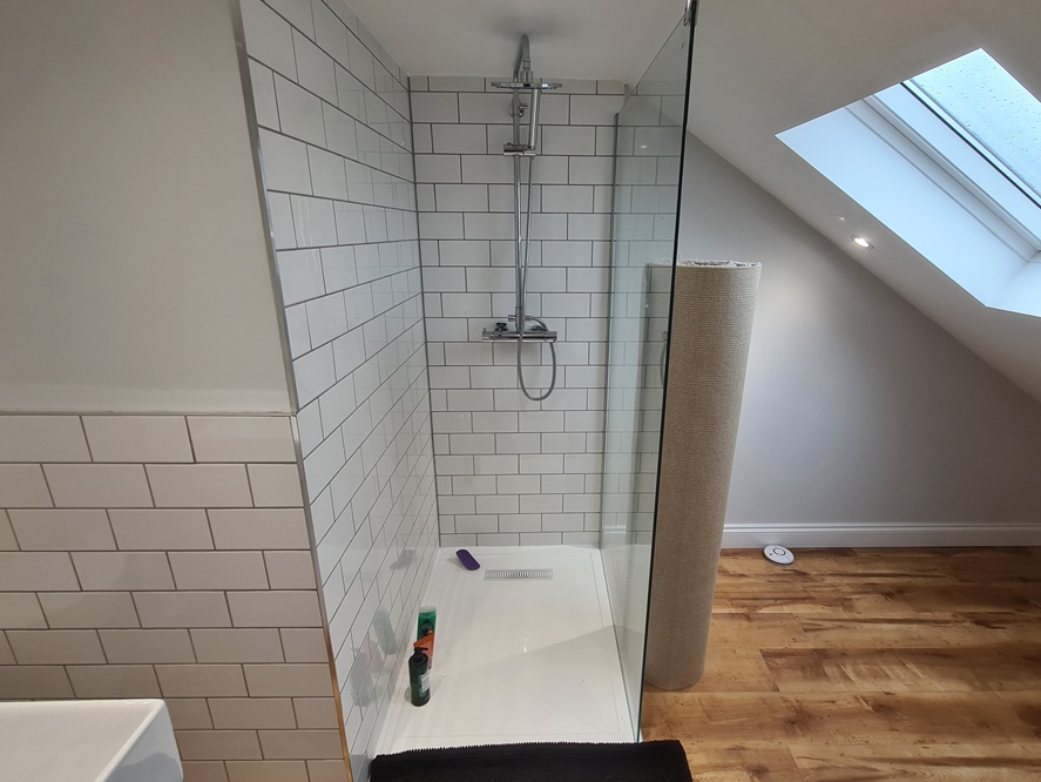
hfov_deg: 98.0
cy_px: 386
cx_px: 555
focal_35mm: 15
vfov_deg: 81.8
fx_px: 451
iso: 100
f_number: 2.2
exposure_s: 1/100
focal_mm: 2.22
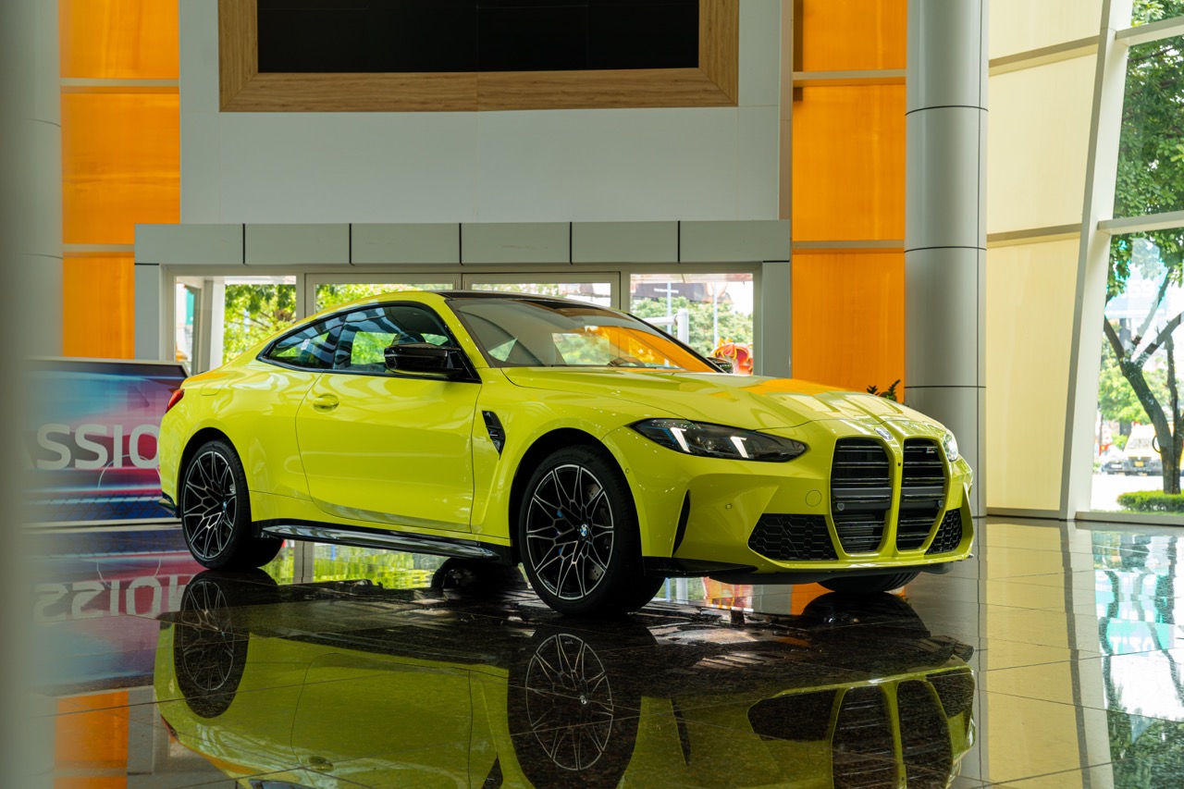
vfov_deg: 27.5
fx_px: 1615
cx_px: 592
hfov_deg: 40.3
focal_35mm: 49
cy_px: 394
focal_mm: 49.1
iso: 800
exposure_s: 1/100
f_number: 5.6
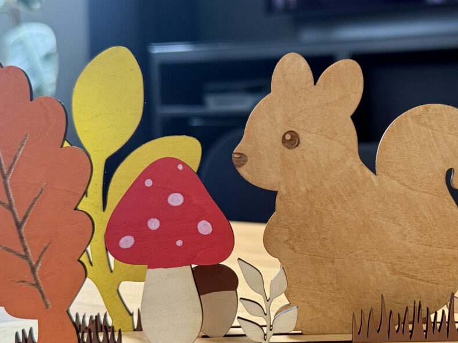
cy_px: 217
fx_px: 728
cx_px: 337
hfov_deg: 34.3
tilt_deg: -6.4
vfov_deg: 26.5
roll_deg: -0.2
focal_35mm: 55
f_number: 1.78
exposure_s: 1/60
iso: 320
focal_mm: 6.76
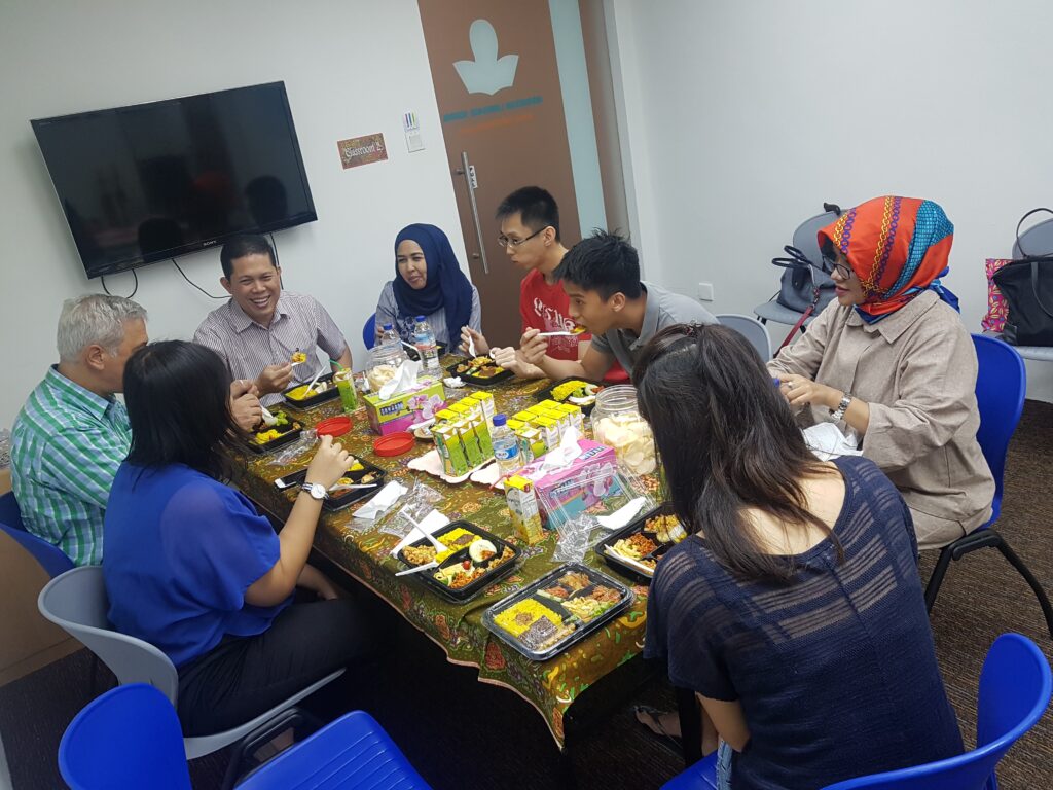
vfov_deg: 53.1
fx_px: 791
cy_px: 395
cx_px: 526
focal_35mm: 26
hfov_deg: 67.3
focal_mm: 4.2
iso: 125
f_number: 1.7
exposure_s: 1/50
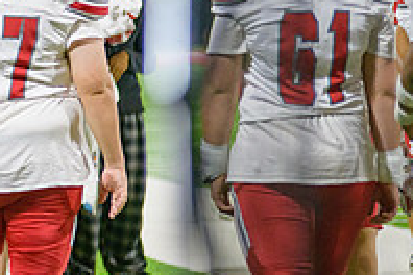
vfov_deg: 3.0
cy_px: 41
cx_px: -186
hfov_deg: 4.5
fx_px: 5219
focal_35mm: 455
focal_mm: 155
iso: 2000
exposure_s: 1/320
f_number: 2.8
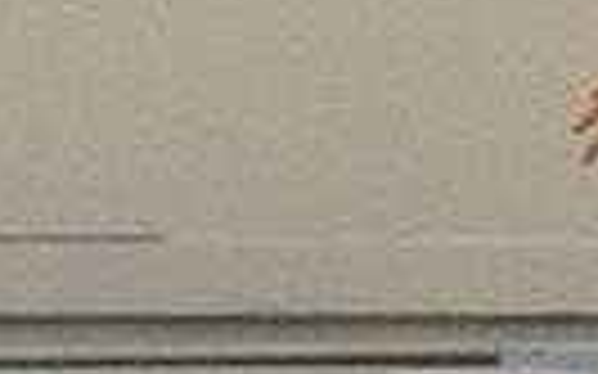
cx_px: 863
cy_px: 5
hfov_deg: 3.0
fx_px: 11371
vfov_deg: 1.9
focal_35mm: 698
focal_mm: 105
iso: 10000
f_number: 4
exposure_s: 1/1250
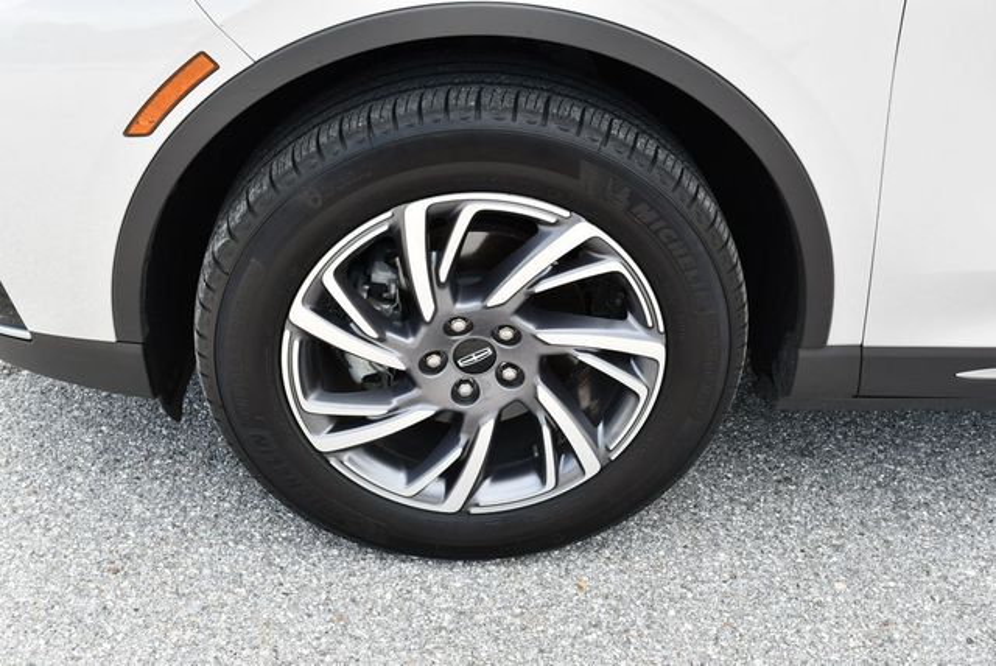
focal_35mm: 44
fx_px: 1218
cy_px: 333
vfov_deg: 30.6
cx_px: 498
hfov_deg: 44.5
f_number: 5.6
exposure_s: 1/250
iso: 250
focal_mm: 22
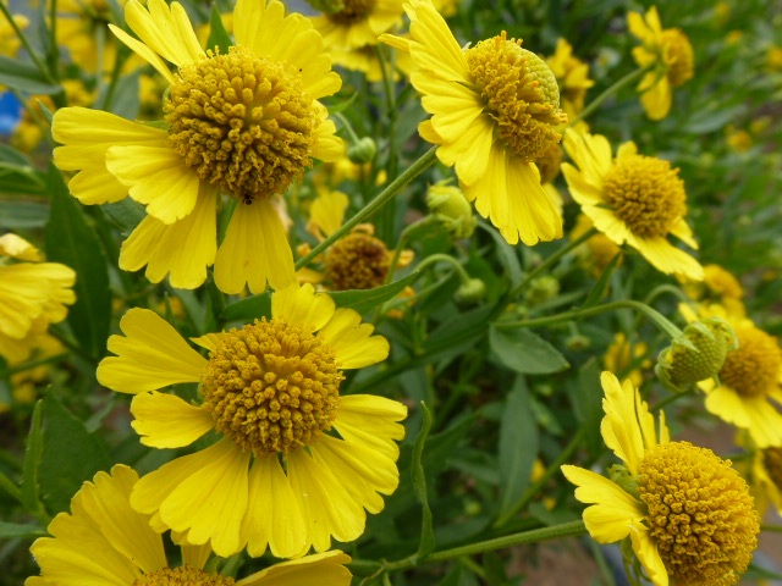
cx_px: 391
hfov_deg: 71.6
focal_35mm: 24
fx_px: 542
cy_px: 293
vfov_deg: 56.8
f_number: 4
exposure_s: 1/500
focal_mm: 4.3
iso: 100
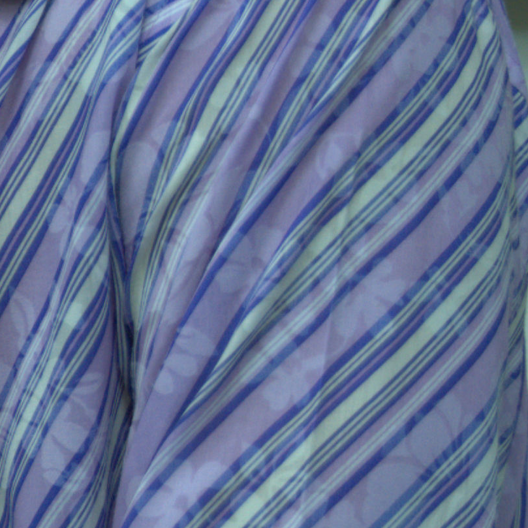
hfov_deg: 6.7
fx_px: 4262
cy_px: 210
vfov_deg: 7.1
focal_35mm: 247
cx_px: -818
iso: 320
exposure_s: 1/160
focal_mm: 39
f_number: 2.8
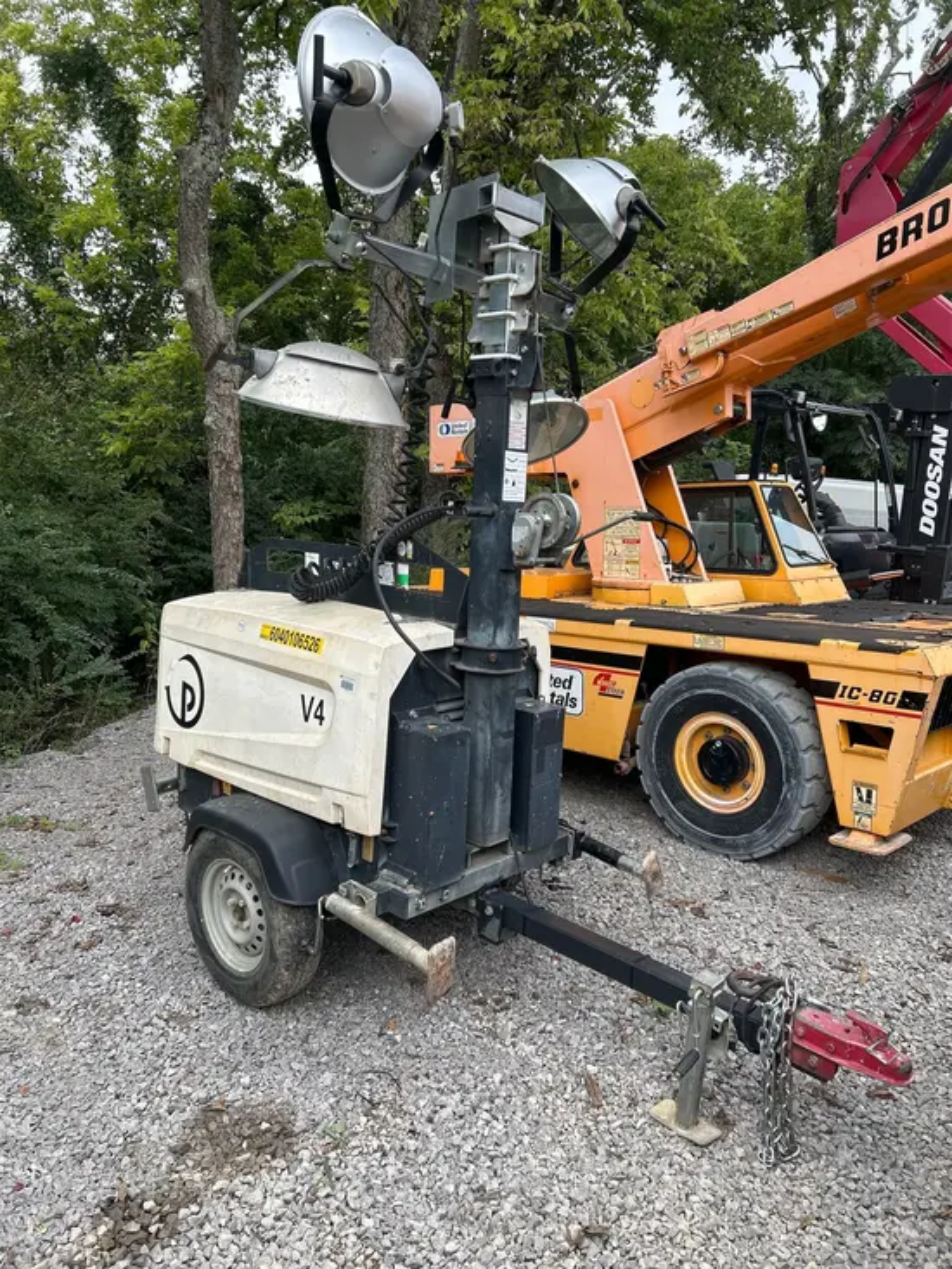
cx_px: 476
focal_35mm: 26
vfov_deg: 67.3
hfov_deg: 53.1
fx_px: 953
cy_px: 634
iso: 50
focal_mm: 5.7
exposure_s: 1/718
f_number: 1.5
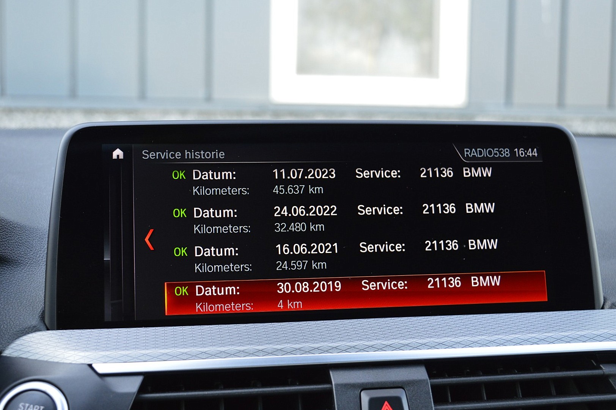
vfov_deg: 25.7
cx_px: 308
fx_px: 898
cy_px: 205
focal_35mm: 52
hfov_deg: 37.9
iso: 800
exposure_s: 1/60
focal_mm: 35
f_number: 6.3
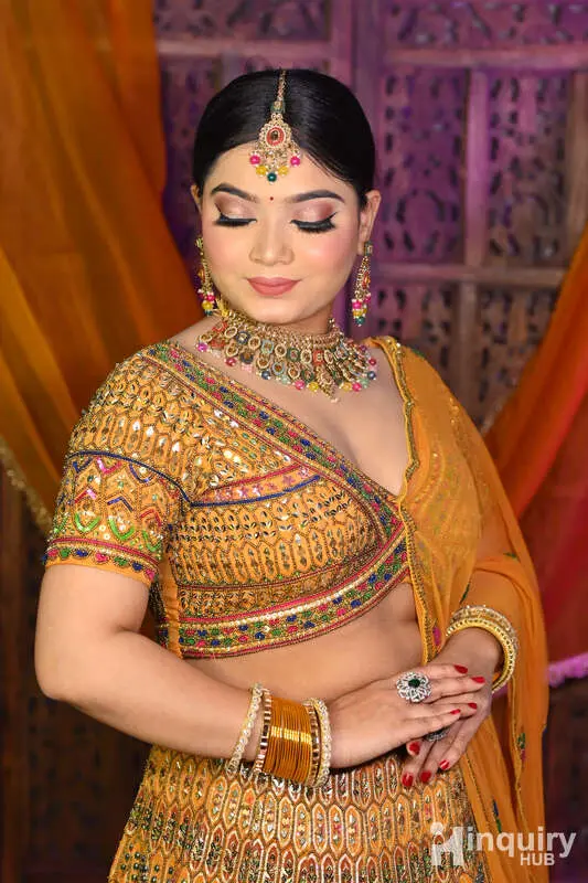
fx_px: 1838
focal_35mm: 75
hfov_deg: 18.2
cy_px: 442
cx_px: 294
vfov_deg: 27.0
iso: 640
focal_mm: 50
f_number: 2.8
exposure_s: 1/200
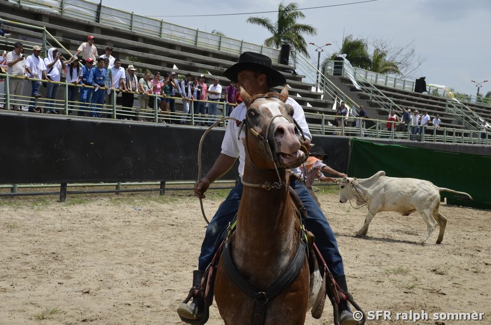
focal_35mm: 66
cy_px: 162
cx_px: 246
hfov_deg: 30.6
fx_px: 898
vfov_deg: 20.5
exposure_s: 1/400
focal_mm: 44
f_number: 10
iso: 200
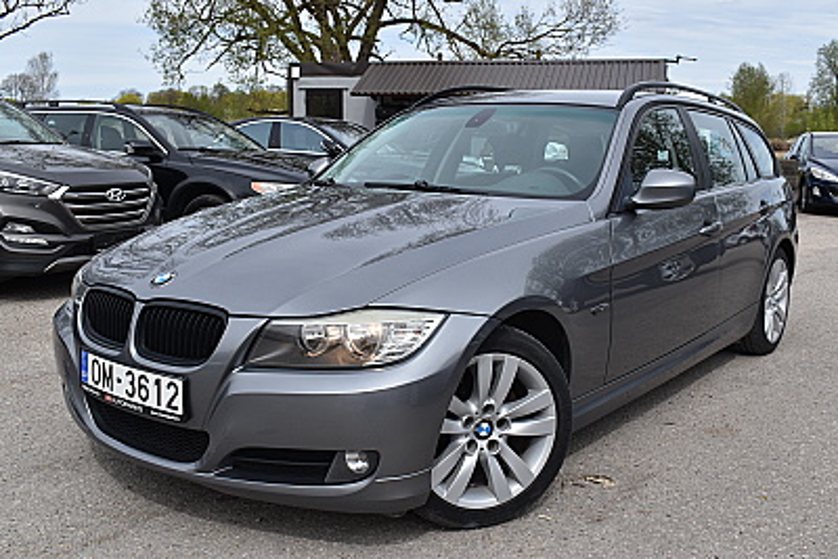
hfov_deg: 53.1
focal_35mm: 36
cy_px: 280
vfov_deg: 36.9
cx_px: 419
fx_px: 838
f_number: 8
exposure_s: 1/500
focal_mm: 24
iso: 200
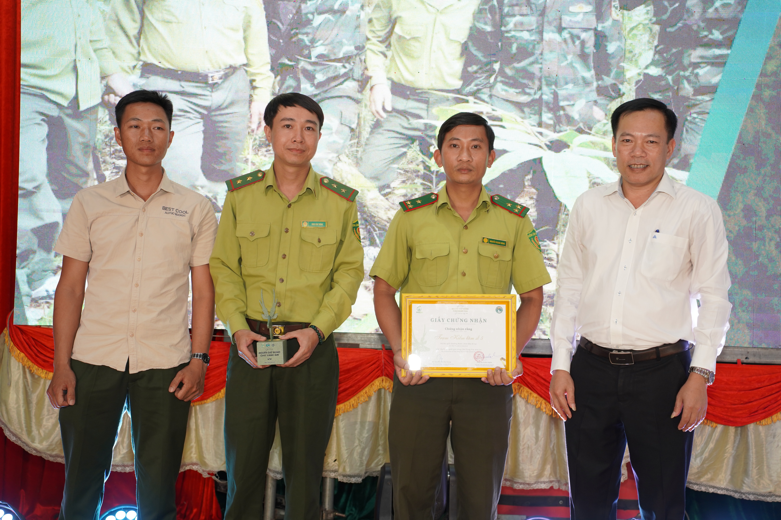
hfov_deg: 29.2
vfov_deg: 19.7
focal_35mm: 69
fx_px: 1497
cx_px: 390
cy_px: 260
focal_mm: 69
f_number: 3.5
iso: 640
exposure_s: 1/250
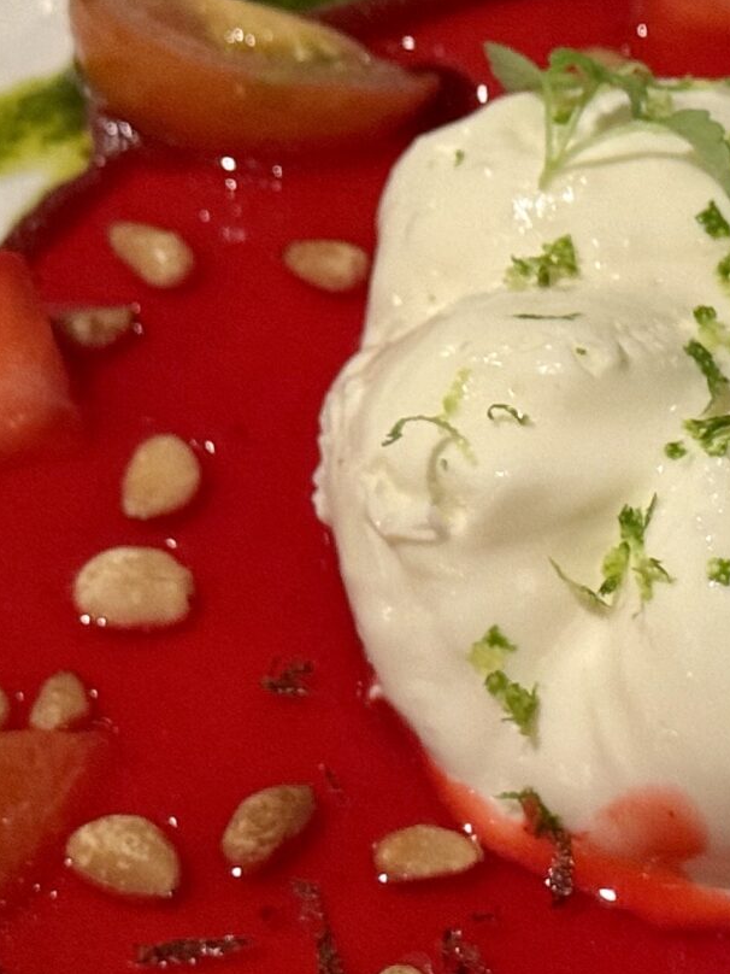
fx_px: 4274
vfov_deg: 13.0
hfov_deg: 9.7
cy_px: 593
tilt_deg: -49.0
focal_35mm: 152
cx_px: 802
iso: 400
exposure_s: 1/40
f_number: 1.78
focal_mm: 6.76
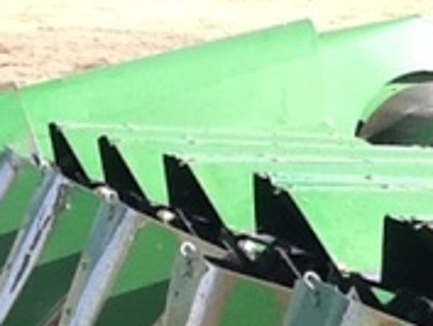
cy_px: 483
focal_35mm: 135
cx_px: 492
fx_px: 1690
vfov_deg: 10.6
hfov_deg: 14.2
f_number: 2.4
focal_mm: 2.03
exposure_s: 1/446
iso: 40
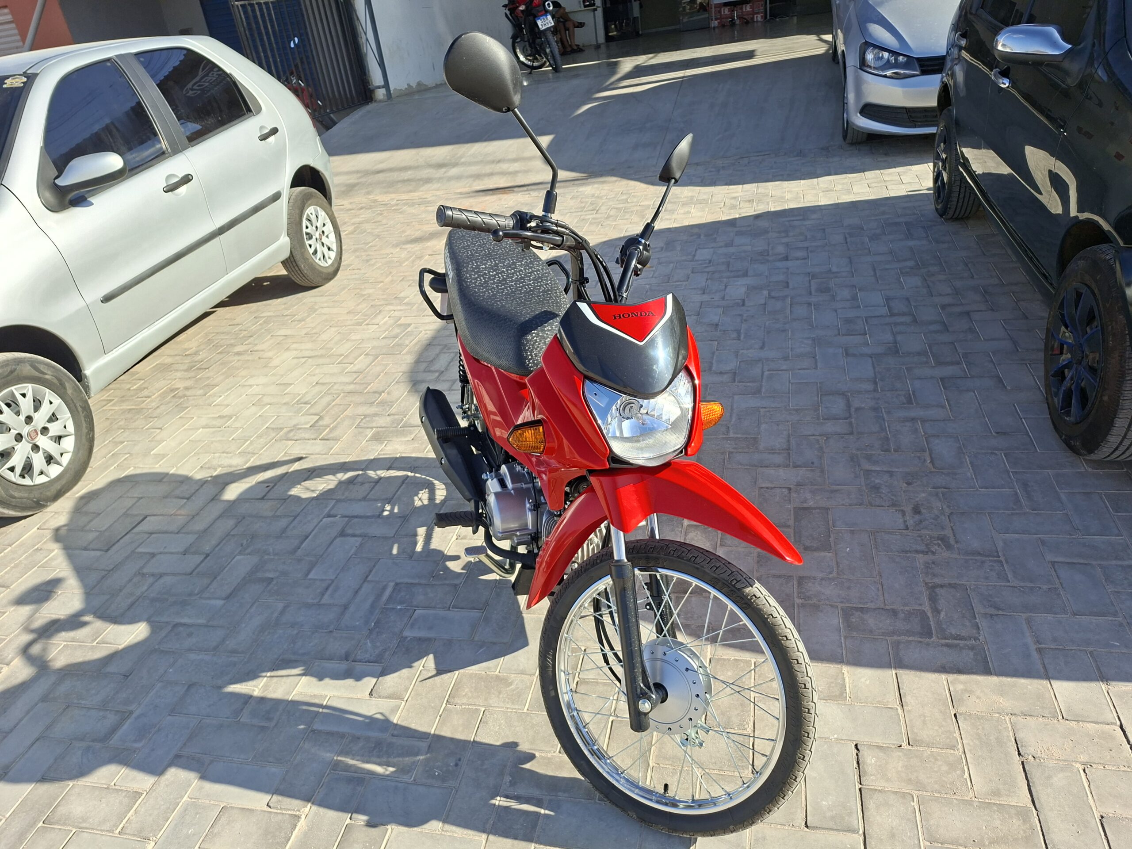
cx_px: 566
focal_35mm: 23
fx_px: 752
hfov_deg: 73.9
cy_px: 424
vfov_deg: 58.9
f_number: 1.8
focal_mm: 5.54
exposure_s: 1/1441
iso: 50
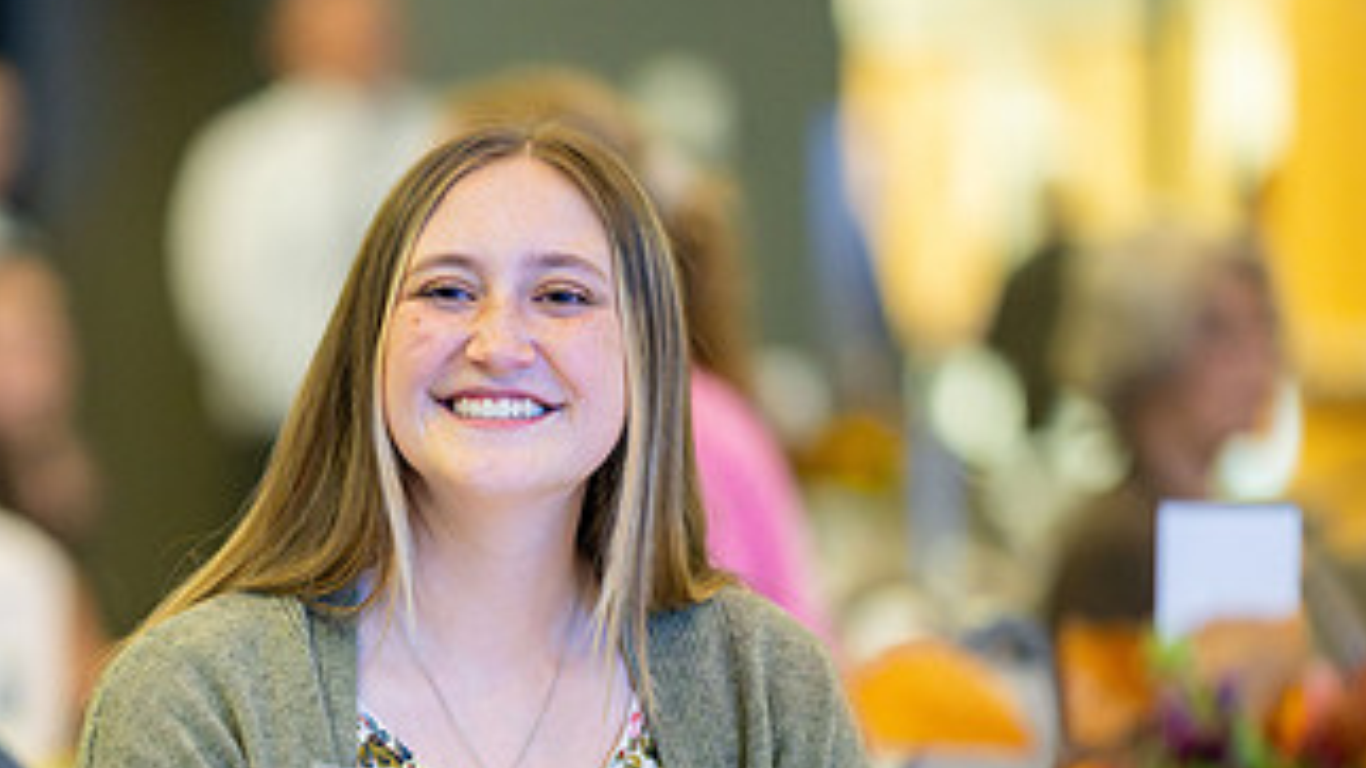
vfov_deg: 6.1
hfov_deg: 10.9
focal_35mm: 198
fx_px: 7171
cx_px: 365
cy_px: 719
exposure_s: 1/500
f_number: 1.4
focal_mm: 105
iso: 6400
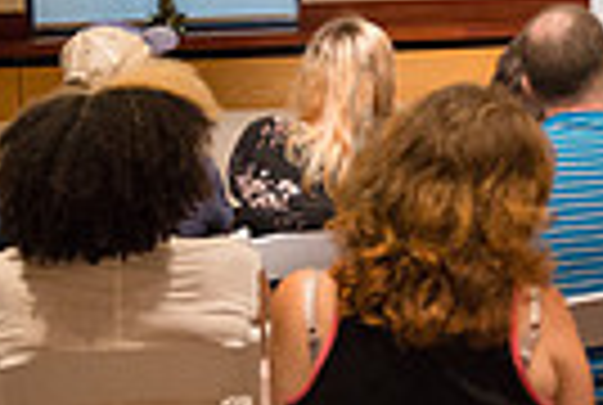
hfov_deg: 15.4
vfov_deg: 11.2
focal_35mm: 121
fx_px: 2031
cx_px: 945
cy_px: -88
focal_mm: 28
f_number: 4
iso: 2500
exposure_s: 1/125
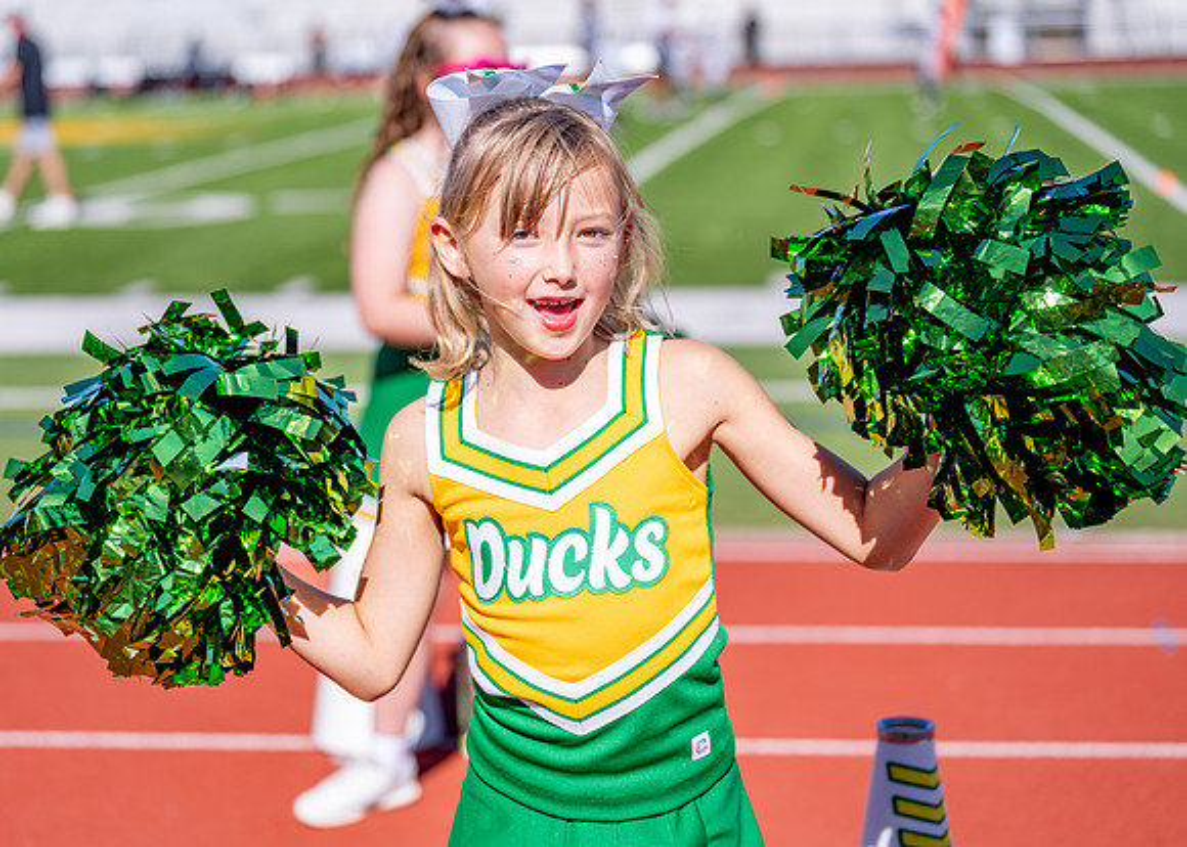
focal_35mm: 78
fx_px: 2642
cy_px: 406
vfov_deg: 18.2
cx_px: 513
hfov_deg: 25.3
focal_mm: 70
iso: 160
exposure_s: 1/4000
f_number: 2.8
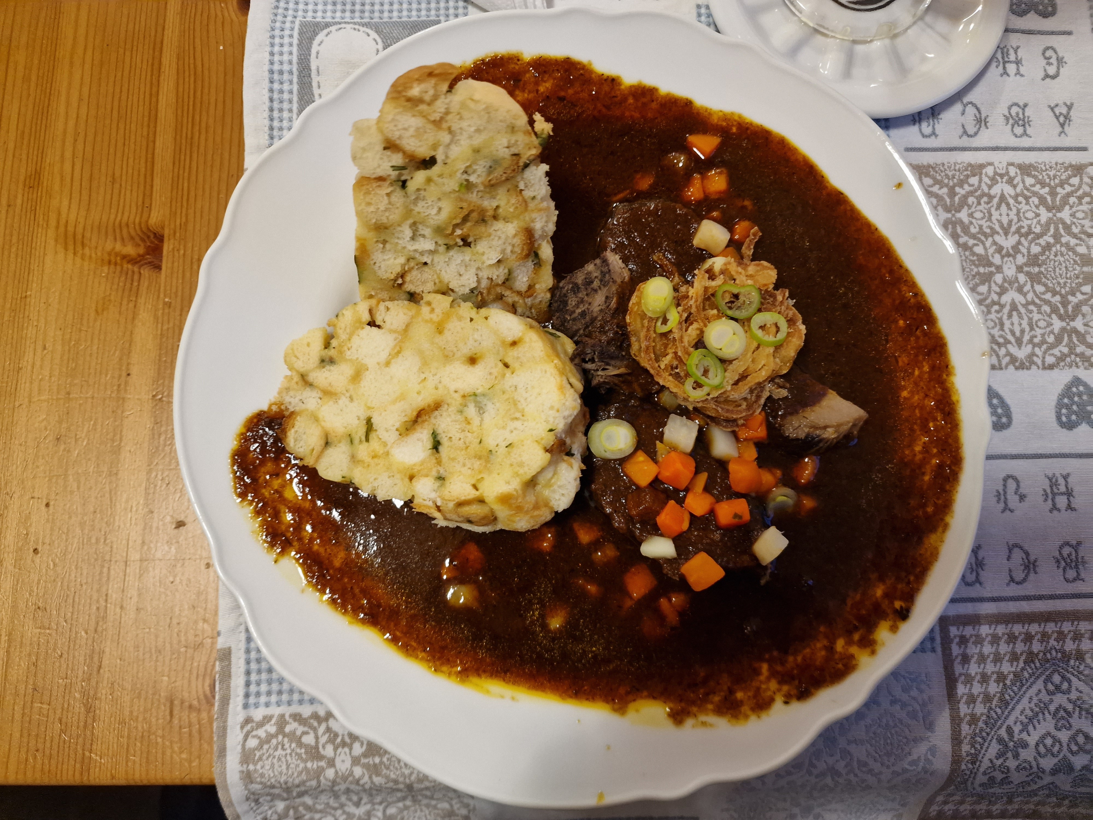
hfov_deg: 73.9
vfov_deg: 58.9
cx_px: 546
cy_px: 410
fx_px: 726
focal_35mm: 23
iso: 640
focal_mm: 6.4
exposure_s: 1/33
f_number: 1.8
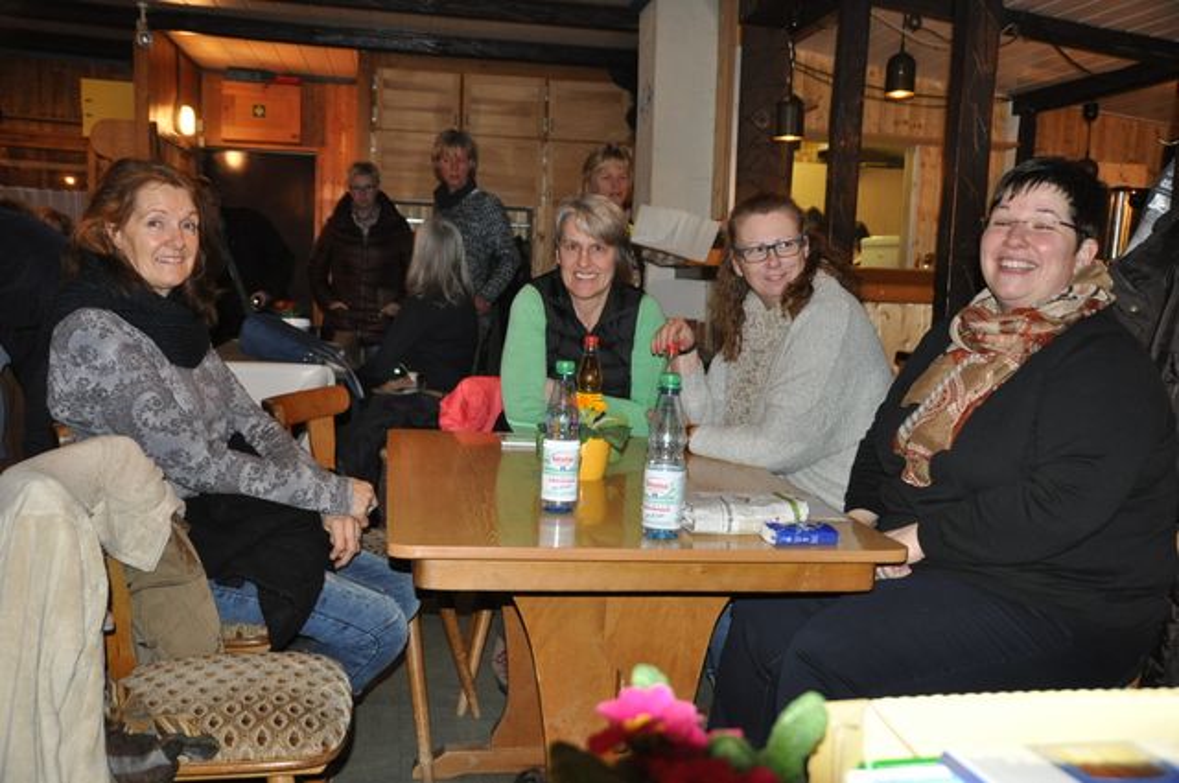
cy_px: 392
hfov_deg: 53.2
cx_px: 590
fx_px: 1177
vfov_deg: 36.8
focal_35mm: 36
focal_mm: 24
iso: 800
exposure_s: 1/60
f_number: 3.8
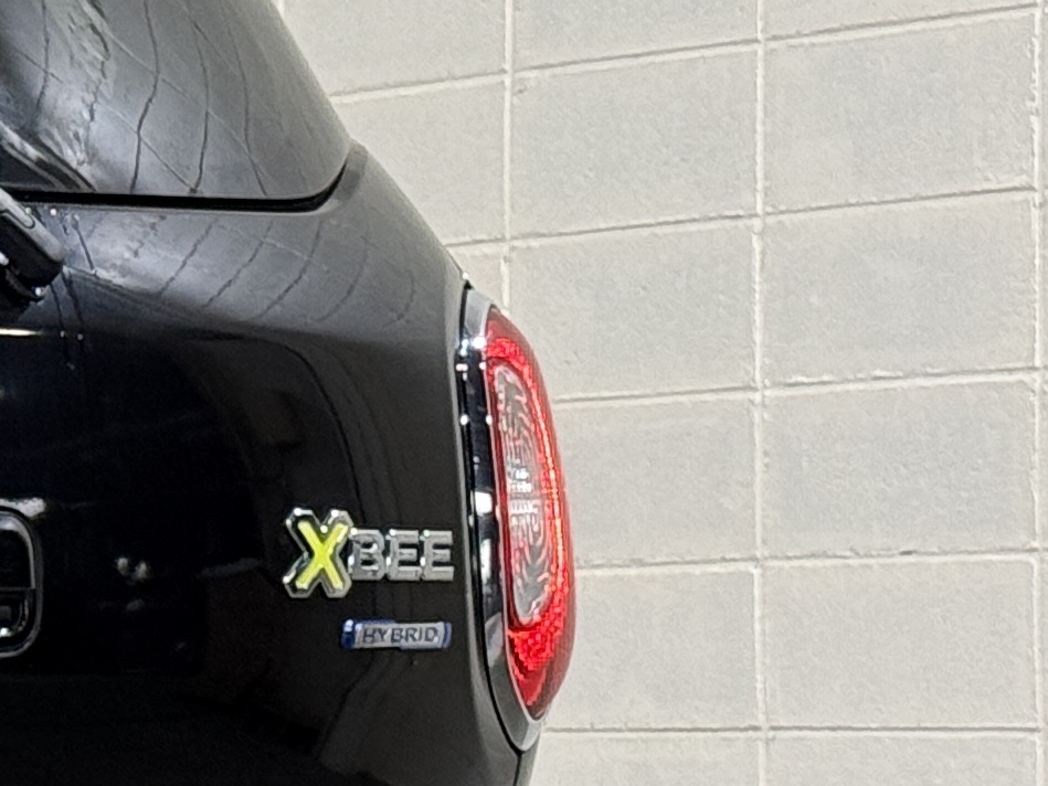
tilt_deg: +0.3
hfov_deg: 9.2
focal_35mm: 204
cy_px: 695
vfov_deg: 7.3
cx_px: -971
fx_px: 6177
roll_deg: +0.1
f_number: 1.78
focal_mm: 6.76
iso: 250
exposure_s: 1/40
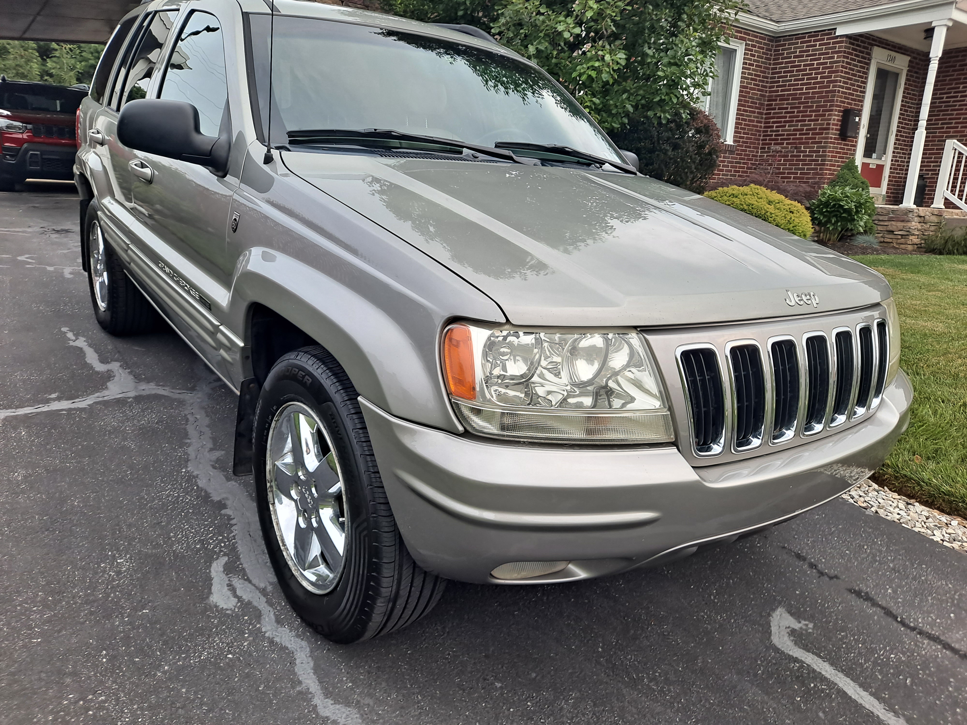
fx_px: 698
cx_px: 484
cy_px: 362
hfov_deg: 69.4
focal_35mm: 25
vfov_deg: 54.9
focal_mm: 4.6
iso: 64
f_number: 2
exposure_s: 1/60
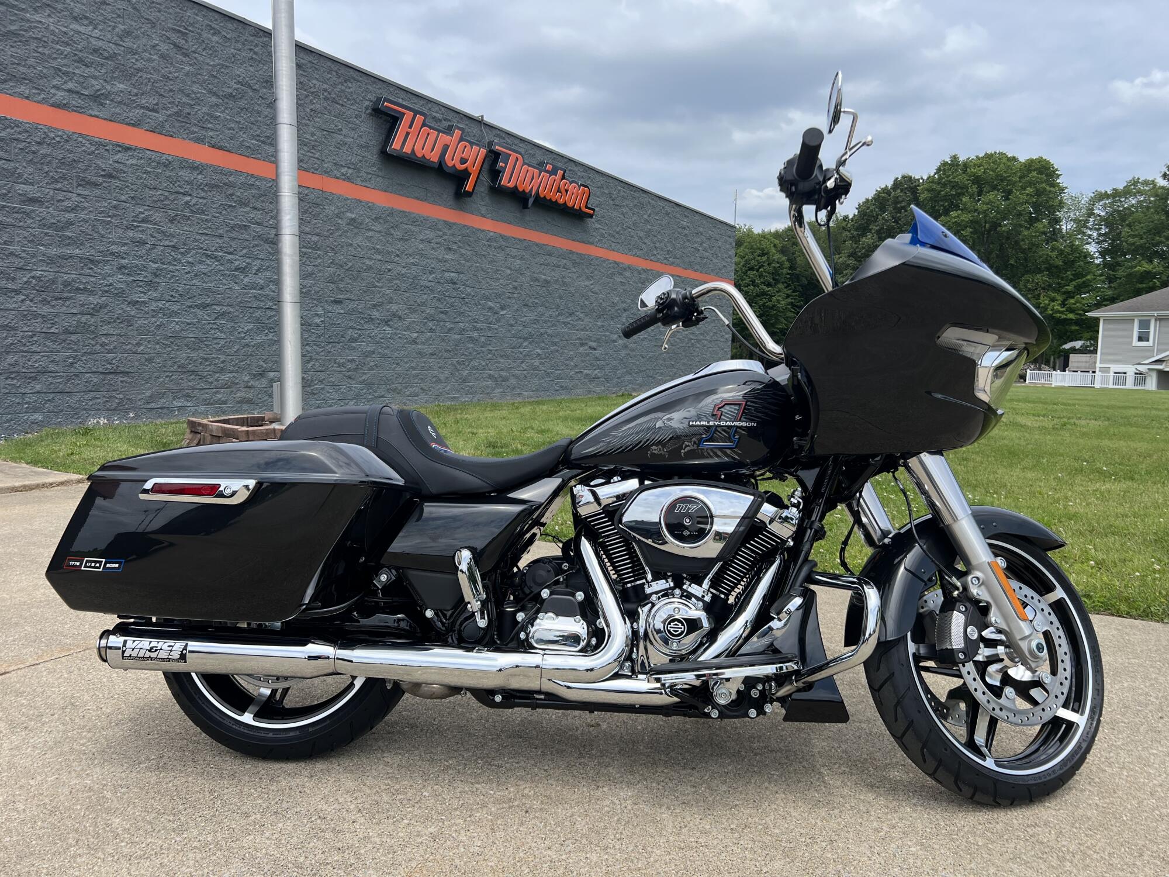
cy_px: 438
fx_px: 878
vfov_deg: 53.1
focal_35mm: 26
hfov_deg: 67.3
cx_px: 584
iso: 50
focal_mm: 5.7
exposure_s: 1/2841
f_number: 1.5
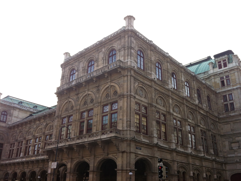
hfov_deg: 51.3
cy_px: 89
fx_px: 251
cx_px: 123
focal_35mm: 36
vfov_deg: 39.7
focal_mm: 3.85
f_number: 2.8
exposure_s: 1/603
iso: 80
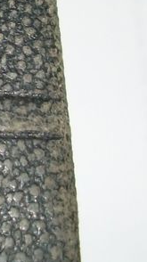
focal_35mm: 126
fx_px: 875
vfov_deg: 16.5
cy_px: -33
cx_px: -118
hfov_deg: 9.2
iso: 120
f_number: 2.8
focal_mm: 5.7
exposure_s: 1/60
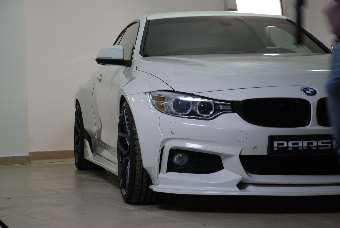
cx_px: 170
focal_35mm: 93
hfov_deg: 21.9
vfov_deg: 14.7
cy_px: 114
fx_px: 879
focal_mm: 62
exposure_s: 1/10
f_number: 5.3
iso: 160
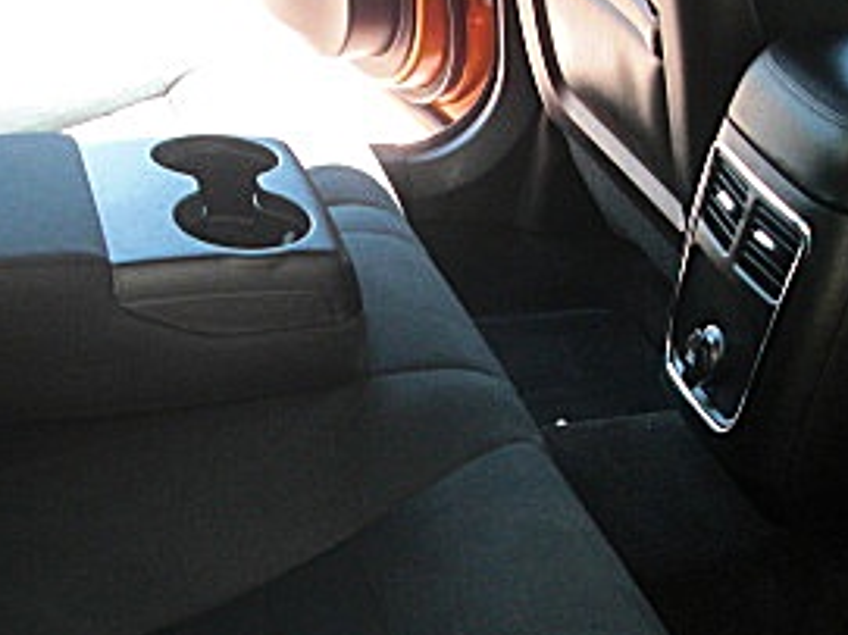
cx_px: 363
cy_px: 382
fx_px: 2081
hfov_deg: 23.0
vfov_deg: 17.3
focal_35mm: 85
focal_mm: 6.3
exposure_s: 1/125
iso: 100
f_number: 2.8
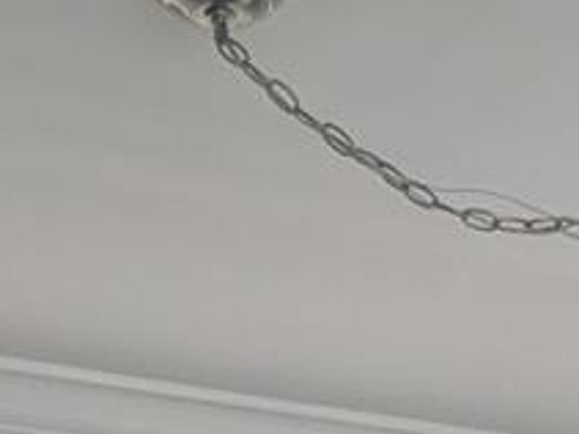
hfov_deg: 16.0
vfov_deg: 9.2
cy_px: 1379
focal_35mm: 121
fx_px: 2023
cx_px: 576
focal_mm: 2.35
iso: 43
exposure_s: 1/112
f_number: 2.2
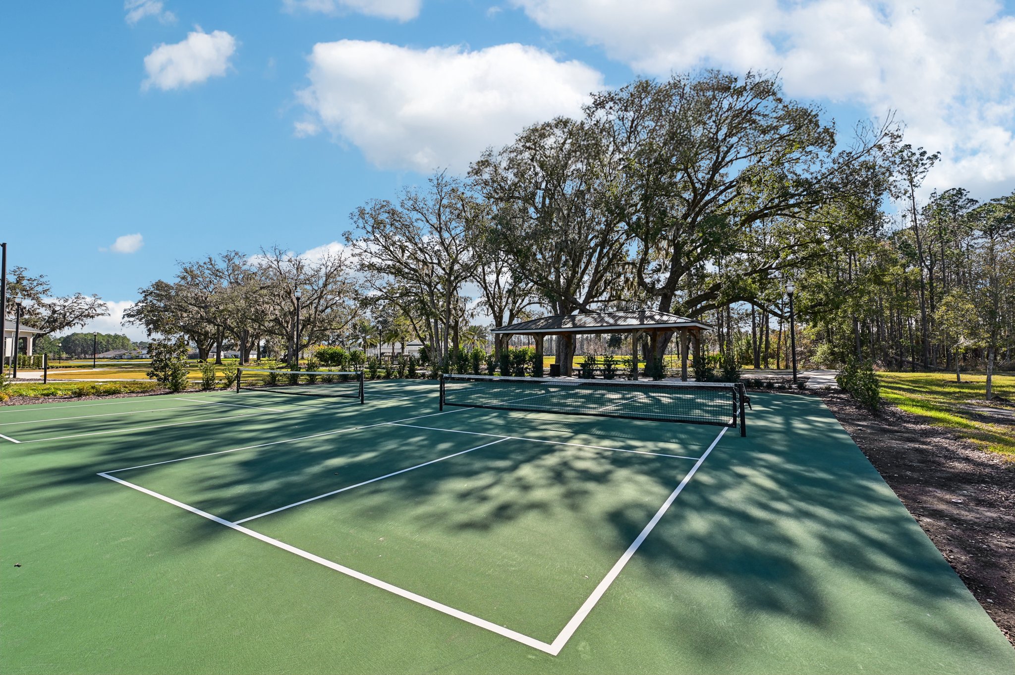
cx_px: 508
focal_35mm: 16
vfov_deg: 75.4
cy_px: 338
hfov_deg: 98.6
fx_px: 437
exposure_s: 1/180
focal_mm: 15.5
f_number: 8
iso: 200
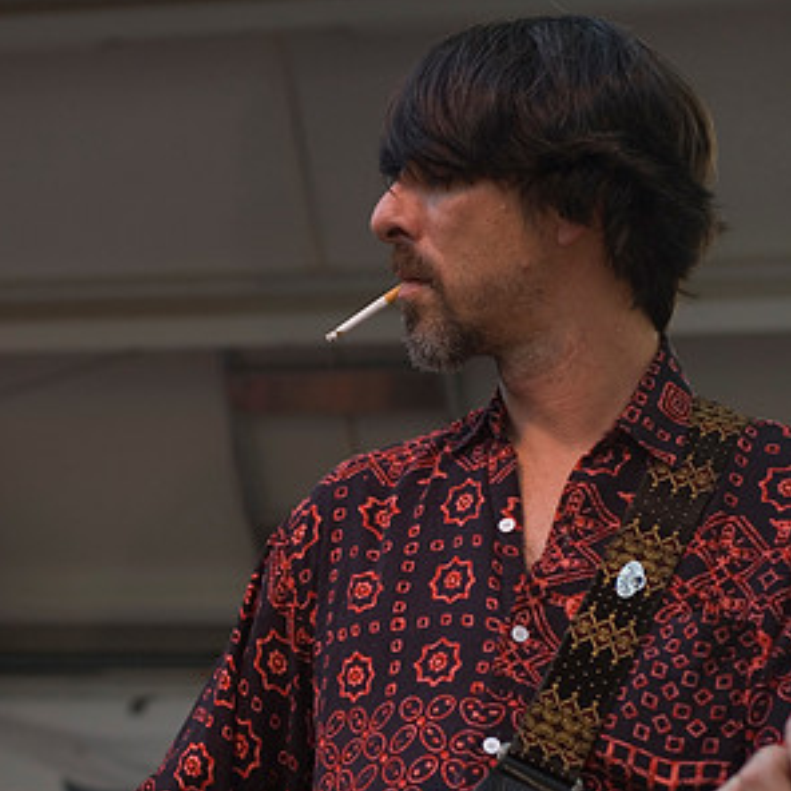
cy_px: 591
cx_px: 394
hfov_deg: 14.5
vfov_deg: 14.5
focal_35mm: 120
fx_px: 3102
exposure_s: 1/125
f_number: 4
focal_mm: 62
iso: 200
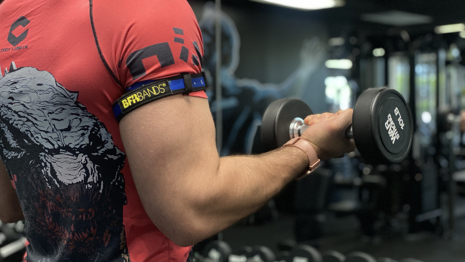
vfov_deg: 21.1
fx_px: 703
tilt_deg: +0.1
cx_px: 233
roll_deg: +0.6
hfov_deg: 36.6
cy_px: 117
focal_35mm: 57
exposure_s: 1/40
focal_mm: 6
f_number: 2
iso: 320
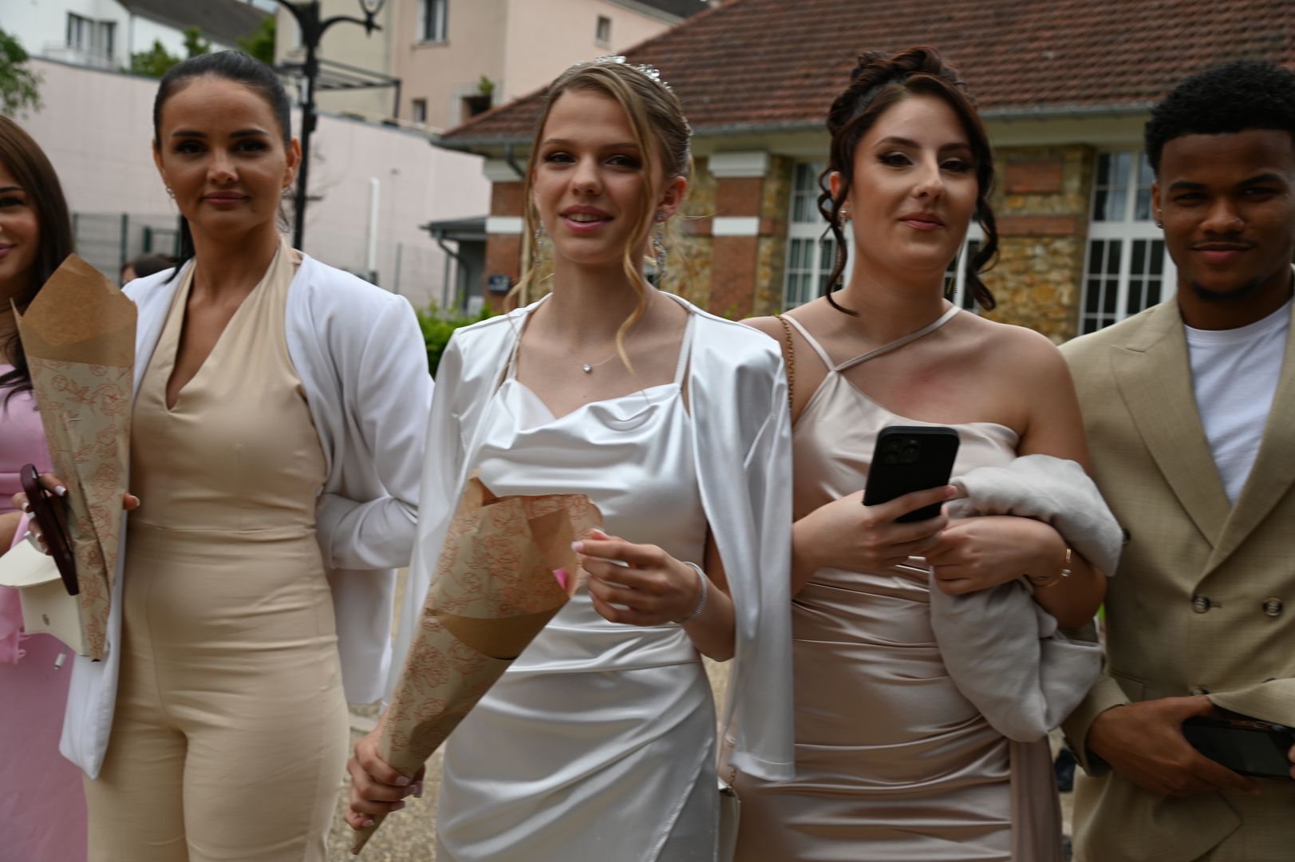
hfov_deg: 42.8
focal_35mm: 46
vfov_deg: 29.2
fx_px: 1654
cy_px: 431
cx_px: 648
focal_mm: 46
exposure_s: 1/250
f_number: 5.6
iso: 125
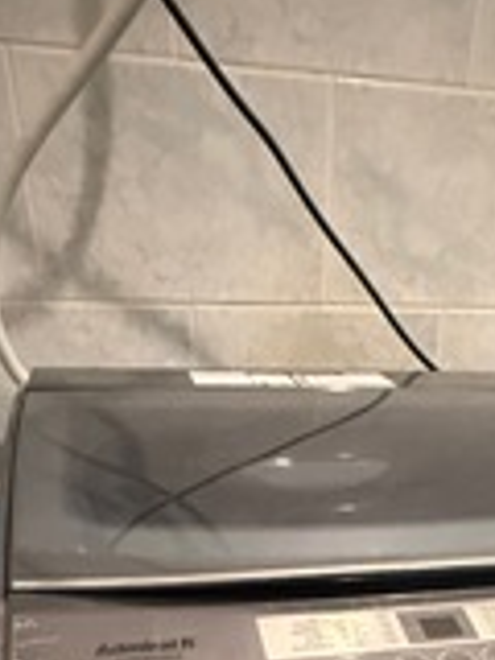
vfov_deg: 38.6
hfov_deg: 35.5
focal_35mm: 40
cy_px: 728
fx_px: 763
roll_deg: -4.3
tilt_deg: -36.3
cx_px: 344
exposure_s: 1/30
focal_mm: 2.22
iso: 1600
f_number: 2.2
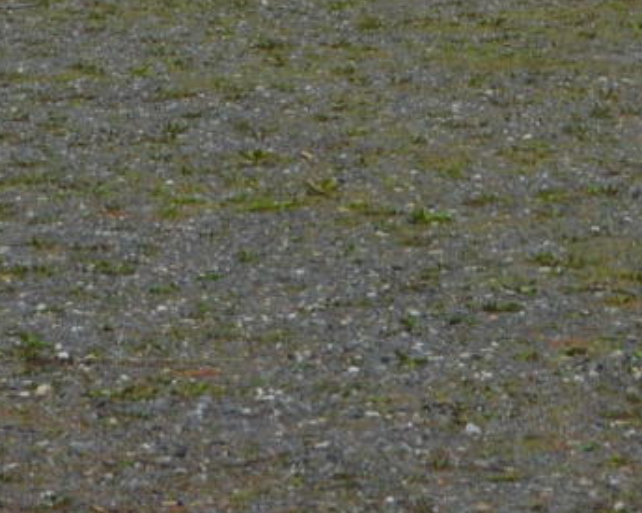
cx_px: 491
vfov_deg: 4.2
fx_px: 6764
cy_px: -1201
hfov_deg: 5.4
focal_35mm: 356
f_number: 9
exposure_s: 1/320
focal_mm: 29
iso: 100
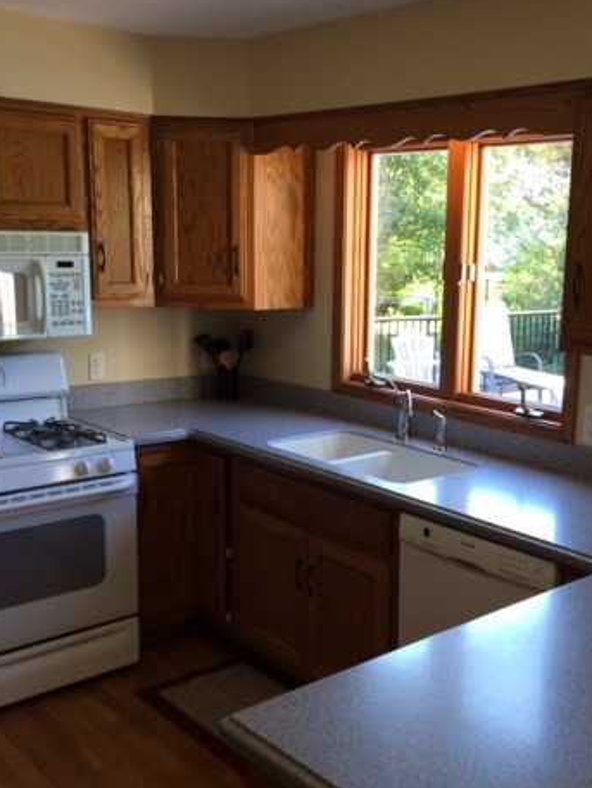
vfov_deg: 44.8
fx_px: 957
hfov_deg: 34.1
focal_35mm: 42
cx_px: 378
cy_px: 403
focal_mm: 4.12
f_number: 2.2
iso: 50
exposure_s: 1/40
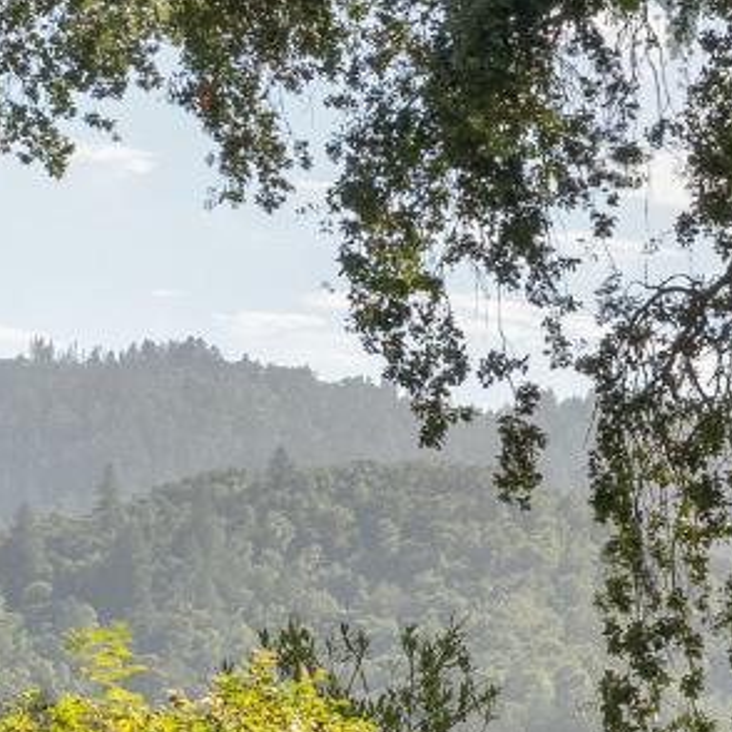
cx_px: 1481
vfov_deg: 10.9
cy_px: 956
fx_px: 3732
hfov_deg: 10.3
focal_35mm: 156
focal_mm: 24
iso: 1600
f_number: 9
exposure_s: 1/800
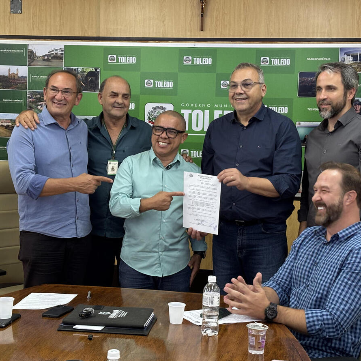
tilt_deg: -4.5
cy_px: 182
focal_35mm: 62
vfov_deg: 27.7
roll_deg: -1.2
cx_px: 168
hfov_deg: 27.7
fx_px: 732
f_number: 1.6
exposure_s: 1/40
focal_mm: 5.96
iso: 160
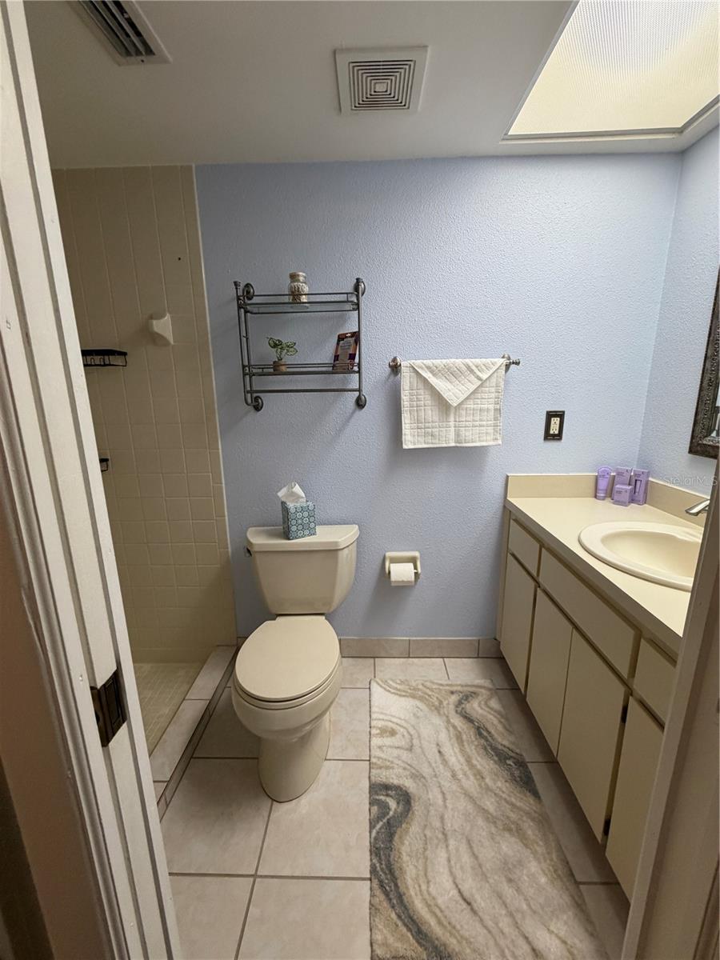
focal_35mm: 14
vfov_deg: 102.1
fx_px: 388
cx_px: 360
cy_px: 480
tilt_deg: -11.2
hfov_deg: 85.7
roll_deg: +2.5
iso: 250
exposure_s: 1/120
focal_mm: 2.22
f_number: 2.2
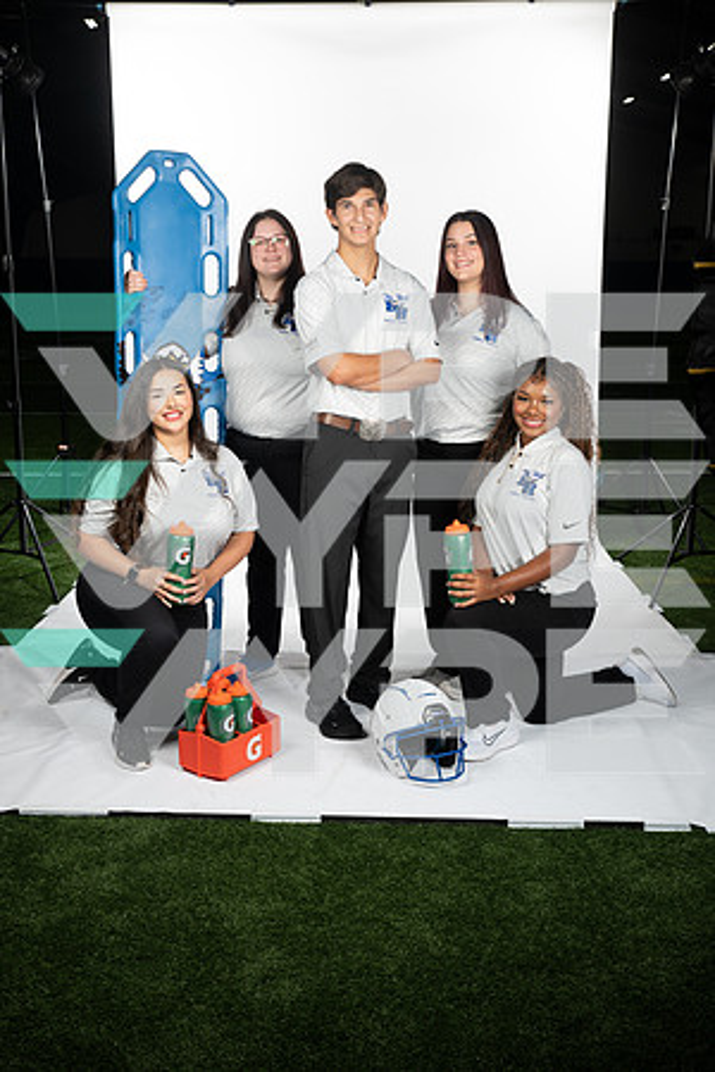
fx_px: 1132
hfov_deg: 35.1
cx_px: 358
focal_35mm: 38
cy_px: 536
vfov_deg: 50.7
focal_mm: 38
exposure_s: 1/500
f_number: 7.1
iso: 200
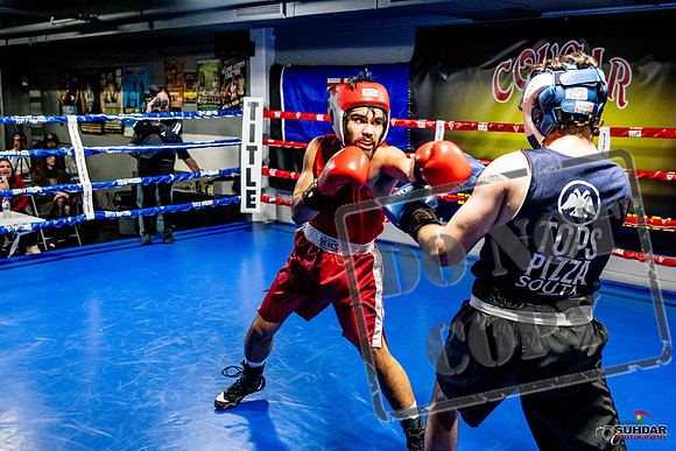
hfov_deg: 49.5
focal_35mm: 39
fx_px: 732
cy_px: 226
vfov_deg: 34.2
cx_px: 338
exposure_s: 1/800
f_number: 2.8
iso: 5000
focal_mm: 26
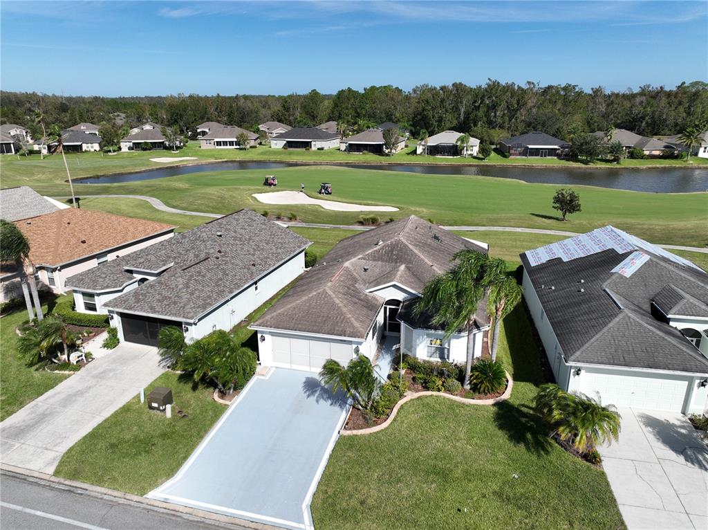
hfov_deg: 71.6
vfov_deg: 56.7
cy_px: 265
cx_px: 354
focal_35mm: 24
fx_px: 490
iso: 100
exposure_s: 1/2000
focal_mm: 12.29
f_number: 2.8
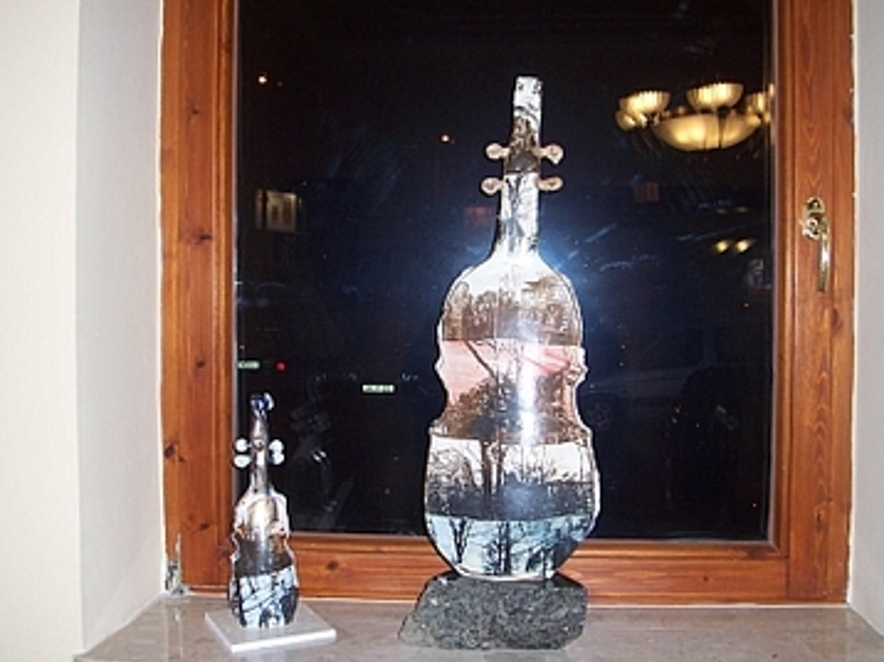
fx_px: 970
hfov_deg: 49.0
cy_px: 314
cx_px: 442
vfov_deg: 37.7
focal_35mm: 38
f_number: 2.7
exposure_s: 1/60
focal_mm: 5.6
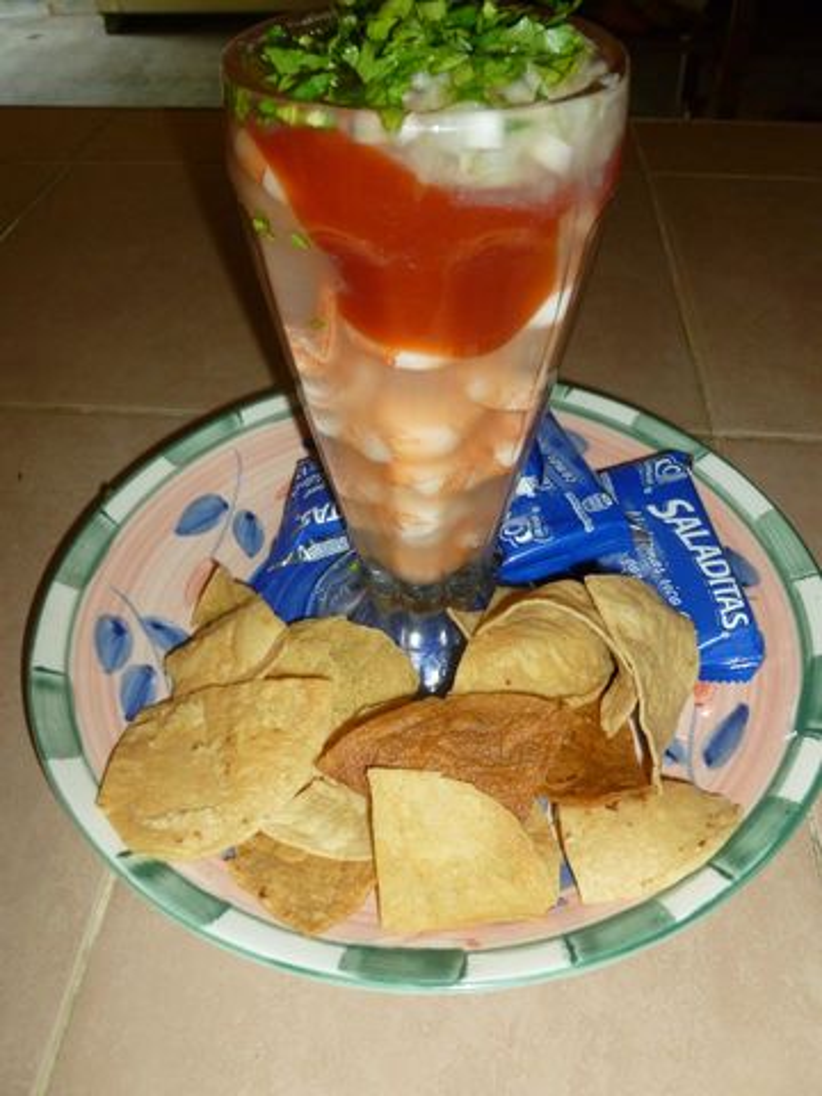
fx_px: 887
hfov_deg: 49.7
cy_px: 548
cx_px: 411
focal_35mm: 28
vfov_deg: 63.4
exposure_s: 1/60
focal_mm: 5
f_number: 3.3
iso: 250
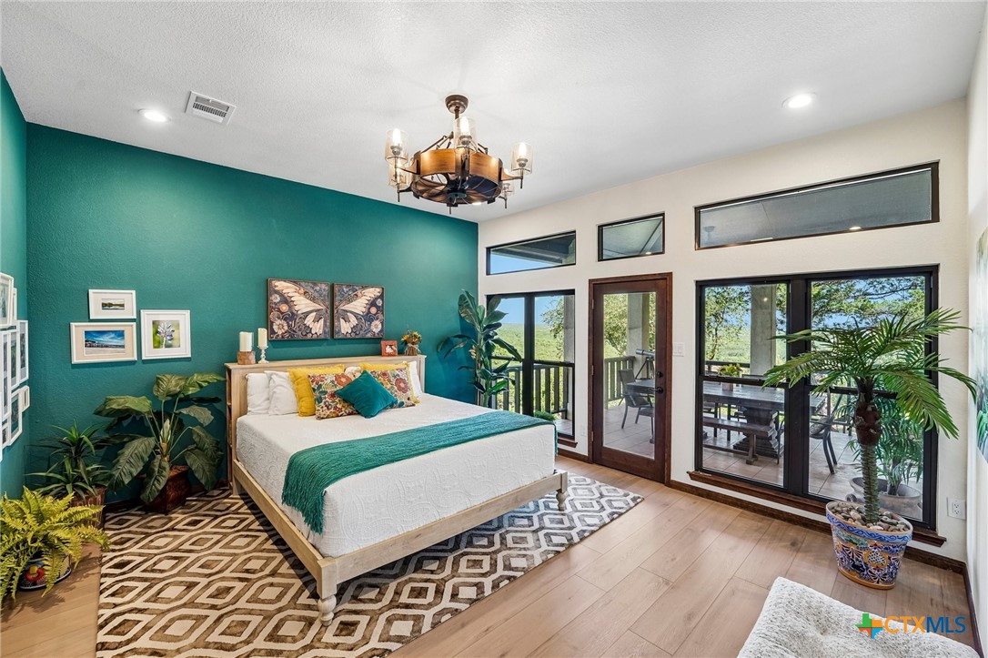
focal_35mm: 14
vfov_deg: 81.2
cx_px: 494
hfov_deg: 104.3
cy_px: 329
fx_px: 384
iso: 400
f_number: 8
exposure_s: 1/20
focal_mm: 14
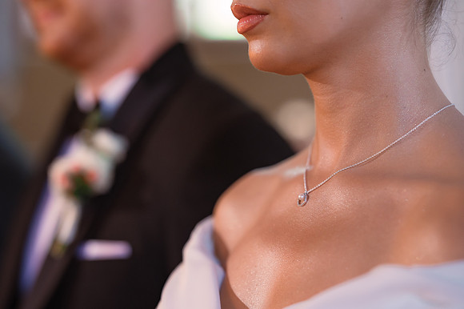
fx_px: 1095
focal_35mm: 85
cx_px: 232
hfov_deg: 23.9
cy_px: 154
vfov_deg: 16.1
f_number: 2.5
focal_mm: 85
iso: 1600
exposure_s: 1/250
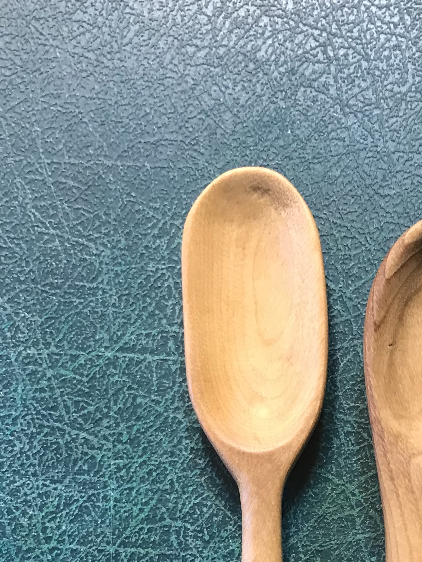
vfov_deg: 27.3
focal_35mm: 67
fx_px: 1089
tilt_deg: -85.5
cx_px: 356
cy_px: 560
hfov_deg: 21.6
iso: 40
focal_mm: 3.99
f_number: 1.8
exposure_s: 1/17
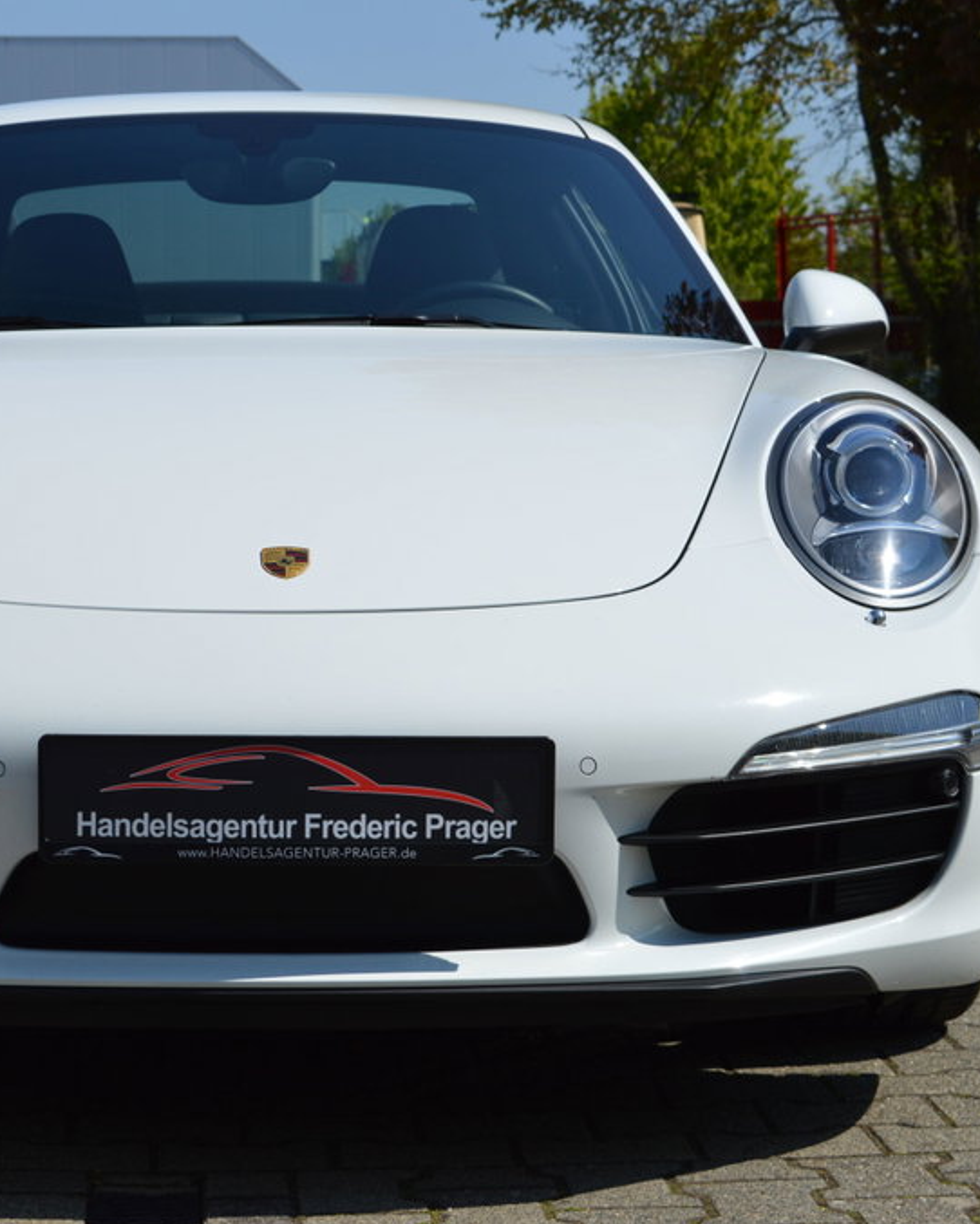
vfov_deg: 20.0
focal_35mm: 96
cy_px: 614
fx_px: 3468
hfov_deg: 16.0
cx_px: 248
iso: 100
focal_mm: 45
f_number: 10
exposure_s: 1/400
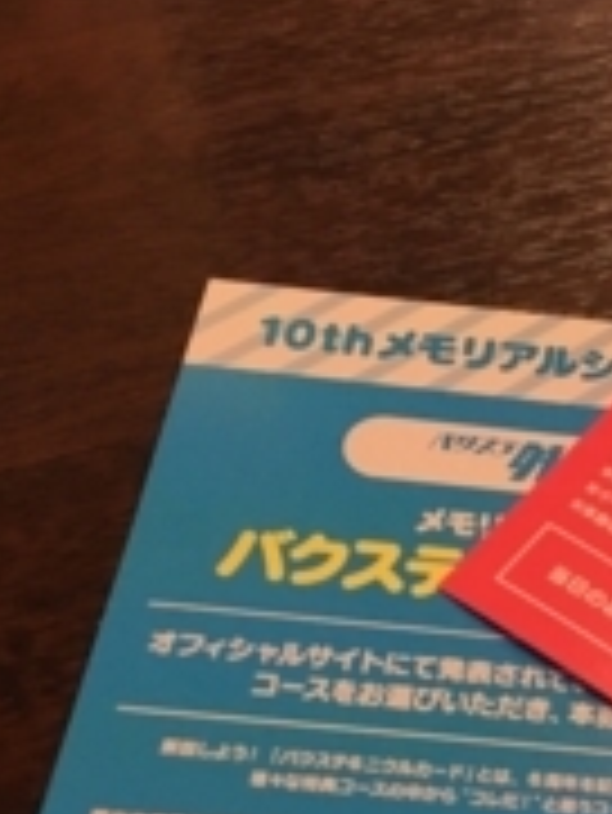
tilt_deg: -60.1
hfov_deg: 21.6
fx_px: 1507
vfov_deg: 29.7
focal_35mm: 64
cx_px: 702
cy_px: 621
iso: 200
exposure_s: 1/30
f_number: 2.2
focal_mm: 4.15
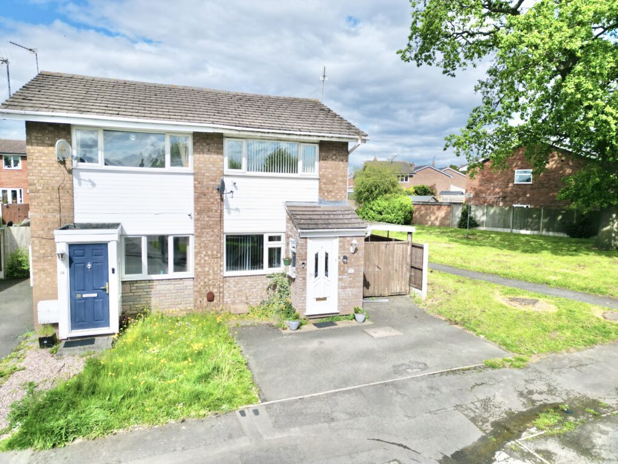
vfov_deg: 56.8
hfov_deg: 71.6
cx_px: 309
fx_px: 428
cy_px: 232
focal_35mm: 24
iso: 200
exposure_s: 1/5000
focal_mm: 6.72
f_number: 1.7
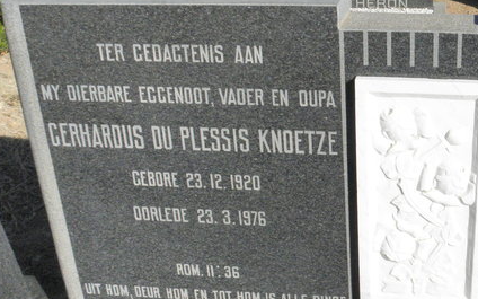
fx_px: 677
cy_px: 152
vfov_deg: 24.9
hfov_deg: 36.6
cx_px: 423
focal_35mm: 52
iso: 200
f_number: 6.3
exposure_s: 1/1000
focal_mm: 4.6
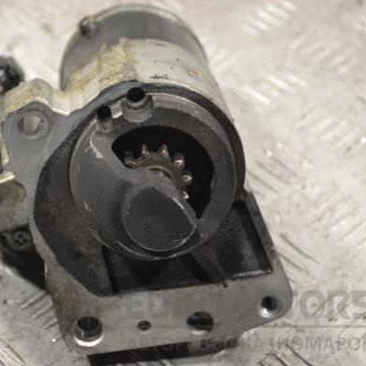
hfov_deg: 16.0
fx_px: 1300
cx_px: 108
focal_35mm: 109
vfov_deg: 16.0
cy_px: 179
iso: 3200
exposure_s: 1/250
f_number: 7.1
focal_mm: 55
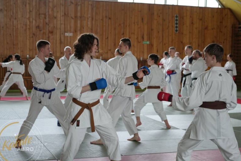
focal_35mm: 63
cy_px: 84
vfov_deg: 21.6
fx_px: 422
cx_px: 120
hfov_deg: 31.9
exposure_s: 1/160
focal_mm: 60
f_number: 4
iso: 2000
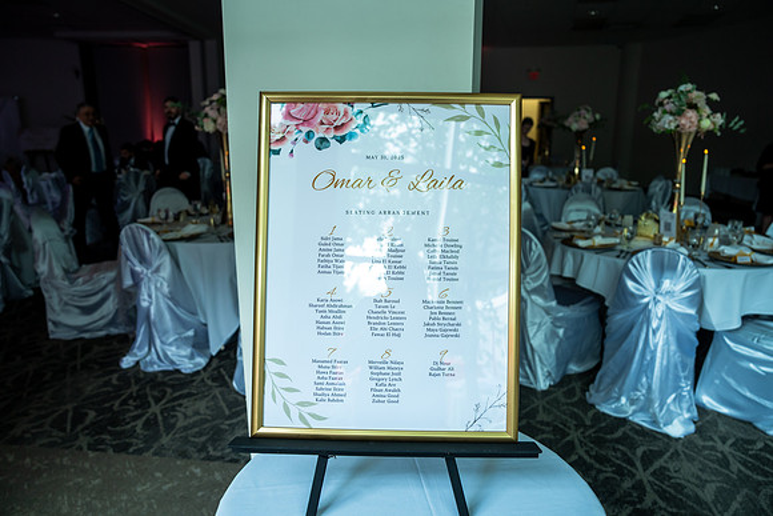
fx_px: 515
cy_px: 258
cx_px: 386
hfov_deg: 73.7
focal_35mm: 24
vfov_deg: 53.2
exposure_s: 1/200
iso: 320
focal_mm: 24
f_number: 2.8
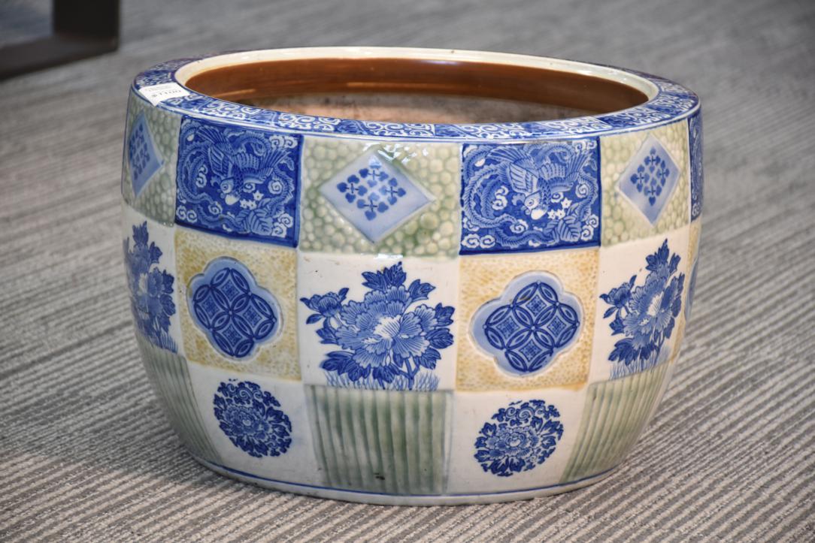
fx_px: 3939
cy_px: 272
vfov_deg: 7.9
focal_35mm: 174
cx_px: 408
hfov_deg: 11.8
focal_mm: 116
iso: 400
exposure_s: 1/20
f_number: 5.6
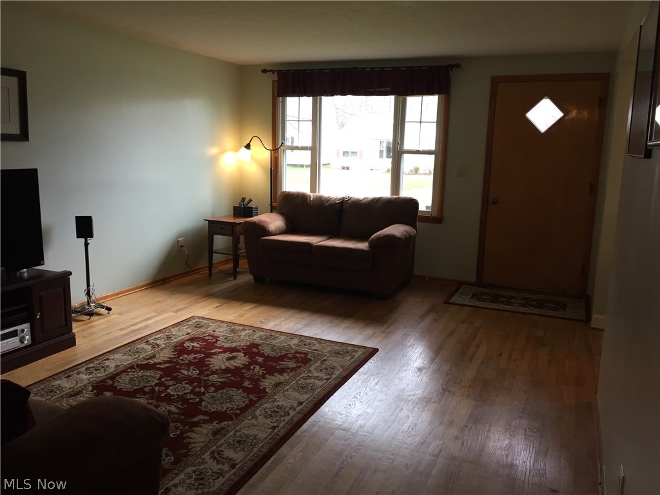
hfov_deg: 61.7
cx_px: 330
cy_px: 248
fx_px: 553
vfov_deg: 48.2
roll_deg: -1.3
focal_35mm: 29
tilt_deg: -10.0
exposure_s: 1/30
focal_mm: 4.15
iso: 40
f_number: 2.2
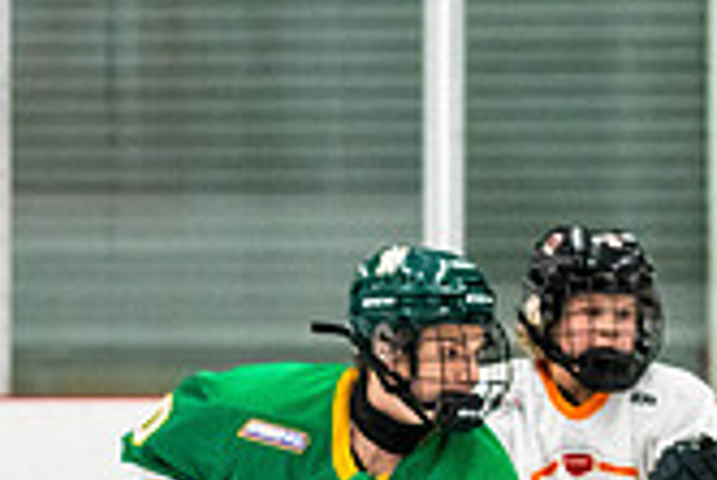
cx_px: -831
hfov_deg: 4.4
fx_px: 9209
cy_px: 655
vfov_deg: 3.0
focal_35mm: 462
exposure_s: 1/640
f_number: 2.8
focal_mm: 102
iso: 2000
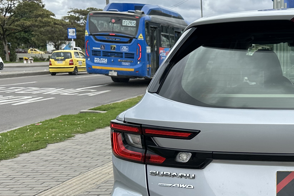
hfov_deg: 30.5
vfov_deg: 22.0
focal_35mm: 61
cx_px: 297
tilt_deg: -11.6
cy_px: 150
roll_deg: -1.2
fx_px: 498
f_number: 1.78
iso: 80
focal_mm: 6.86
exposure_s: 1/3356
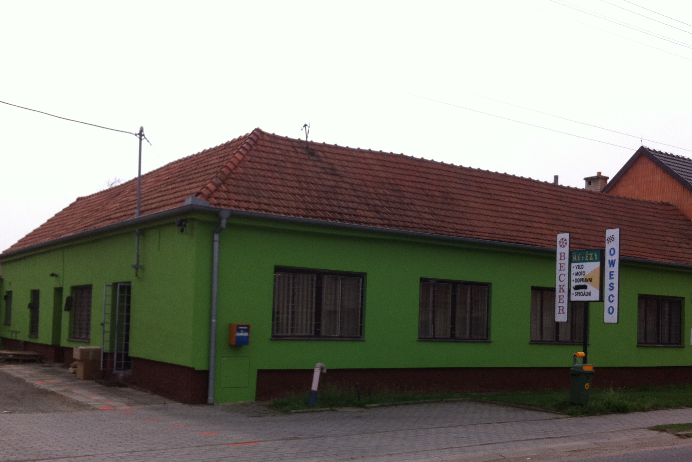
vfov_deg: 31.1
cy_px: 284
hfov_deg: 45.4
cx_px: 374
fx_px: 827
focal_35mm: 43
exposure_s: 1/1077
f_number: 2.8
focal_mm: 3.85
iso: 80
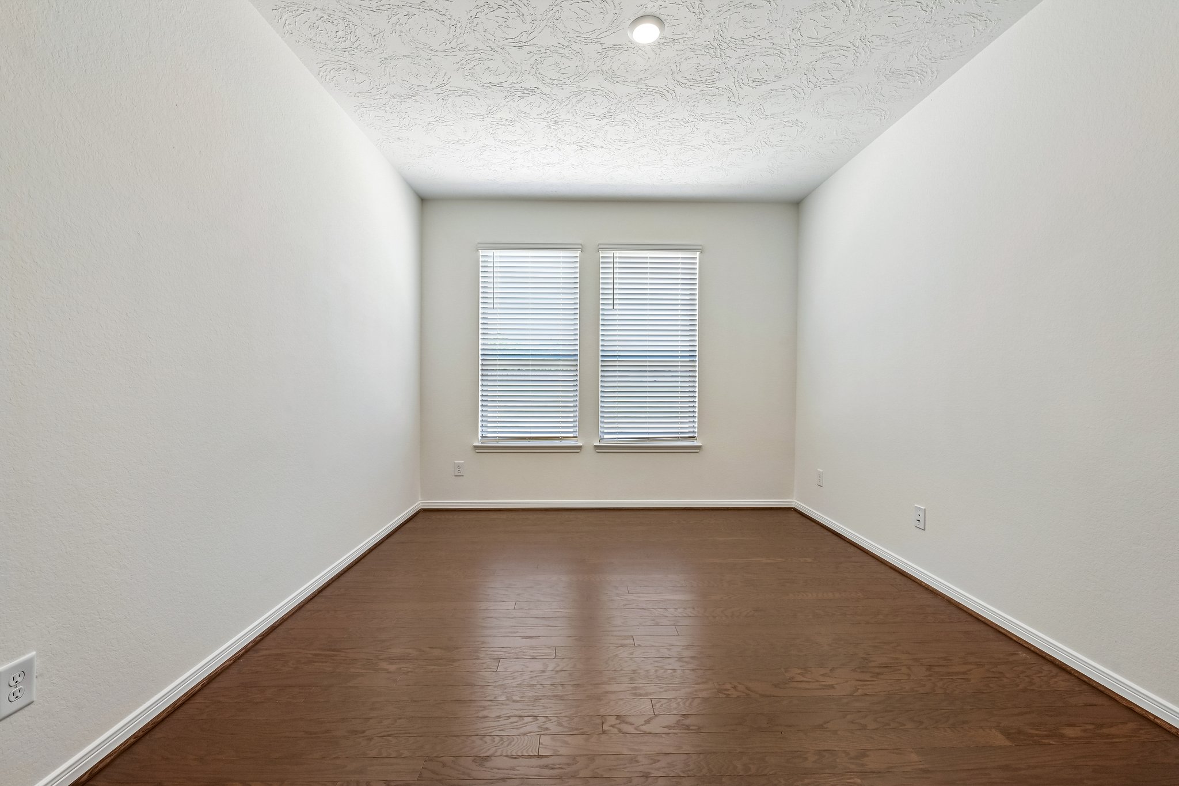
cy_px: 393
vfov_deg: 81.2
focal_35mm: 14
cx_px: 590
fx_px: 458
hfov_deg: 104.3
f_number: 8
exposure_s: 1/100
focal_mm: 14
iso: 400
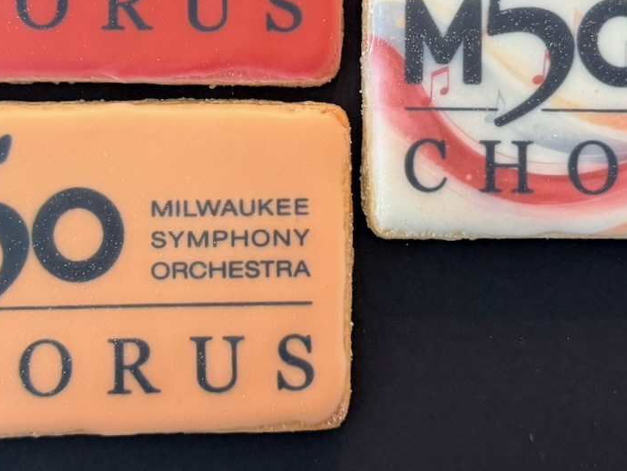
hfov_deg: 42.9
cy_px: 97
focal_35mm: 44
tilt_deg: -74.9
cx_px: 335
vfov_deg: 32.1
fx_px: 797
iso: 320
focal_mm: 6.76
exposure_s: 1/60
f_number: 1.78
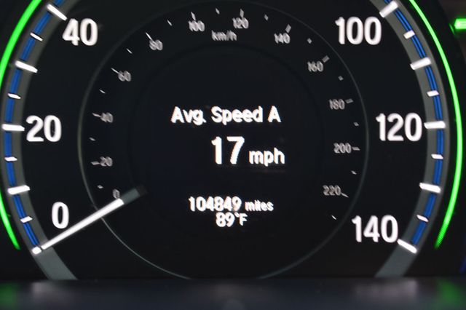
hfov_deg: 24.6
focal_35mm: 82
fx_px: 1067
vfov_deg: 16.5
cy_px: 155
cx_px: 233
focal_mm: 55
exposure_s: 1/15
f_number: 6.3
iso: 900
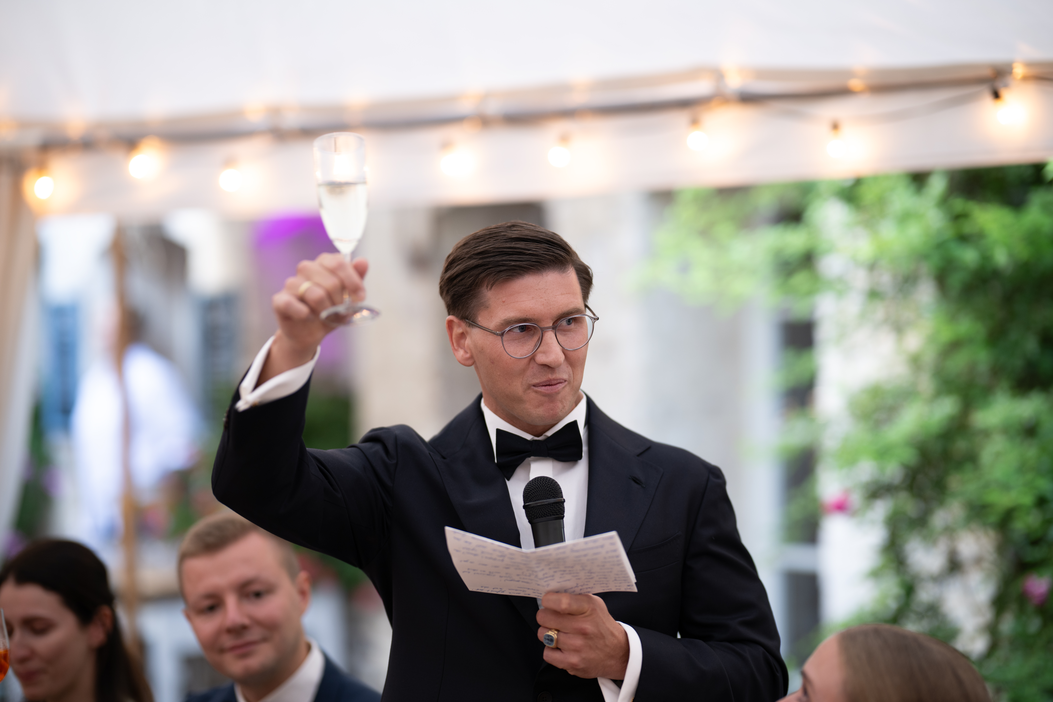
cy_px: 351
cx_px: 526
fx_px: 2486
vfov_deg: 16.1
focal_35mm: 85
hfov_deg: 23.9
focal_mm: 85
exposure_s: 1/160
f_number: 1.4
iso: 200
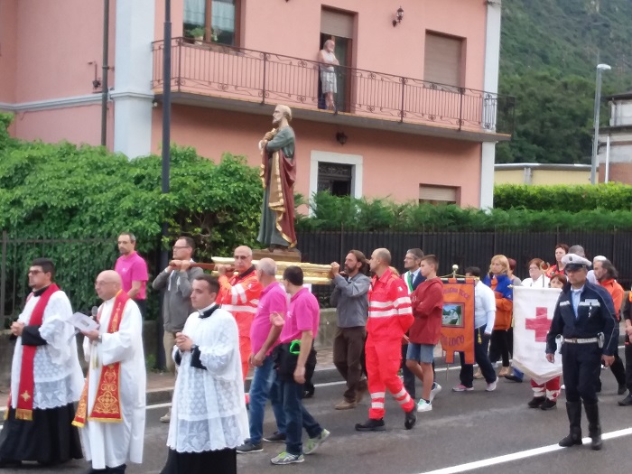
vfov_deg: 51.4
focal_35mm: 27
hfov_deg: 65.3
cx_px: 316
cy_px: 237
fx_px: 493
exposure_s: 1/50
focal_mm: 2.91
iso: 40
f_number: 1.9
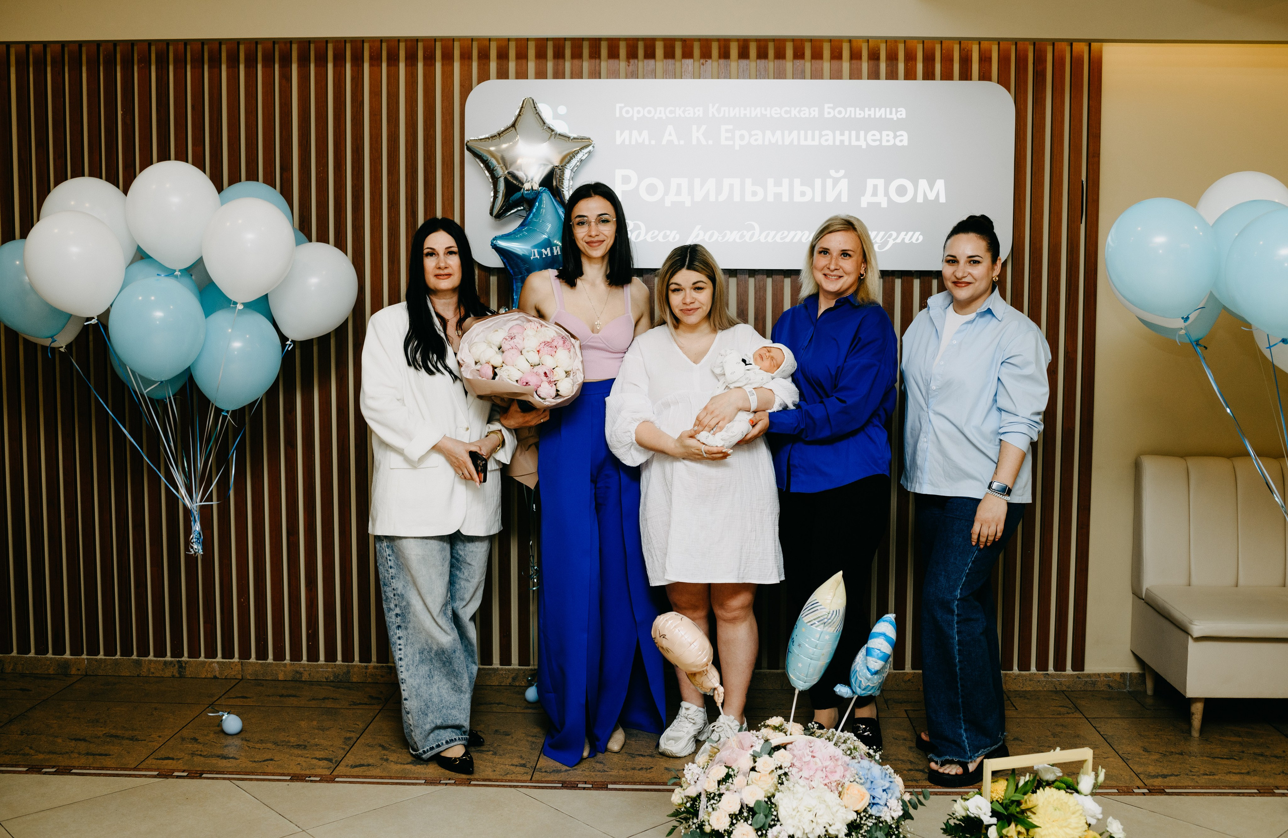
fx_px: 1270
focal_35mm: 36
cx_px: 653
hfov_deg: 53.8
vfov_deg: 36.5
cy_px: 402
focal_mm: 35
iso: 200
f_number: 4
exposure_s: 1/160
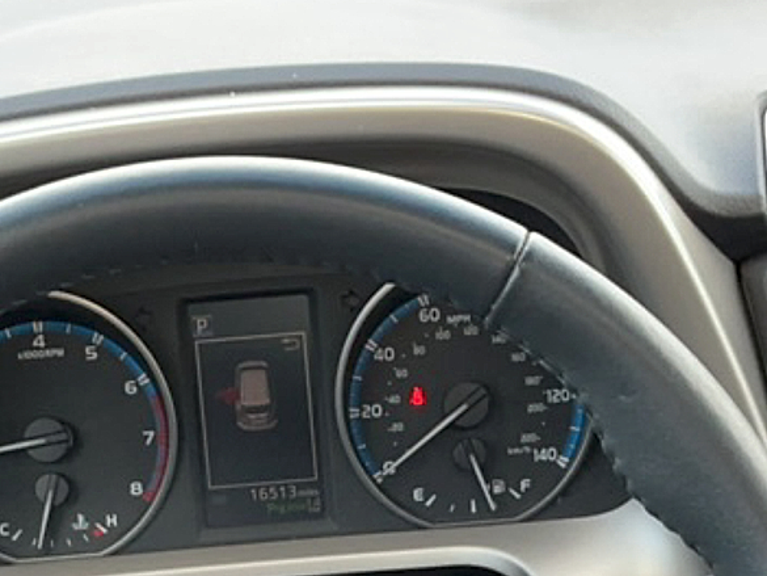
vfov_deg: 16.9
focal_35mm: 82
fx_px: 1817
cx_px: 347
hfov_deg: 23.8
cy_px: 771
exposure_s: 1/60
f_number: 1.8
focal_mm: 3
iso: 50
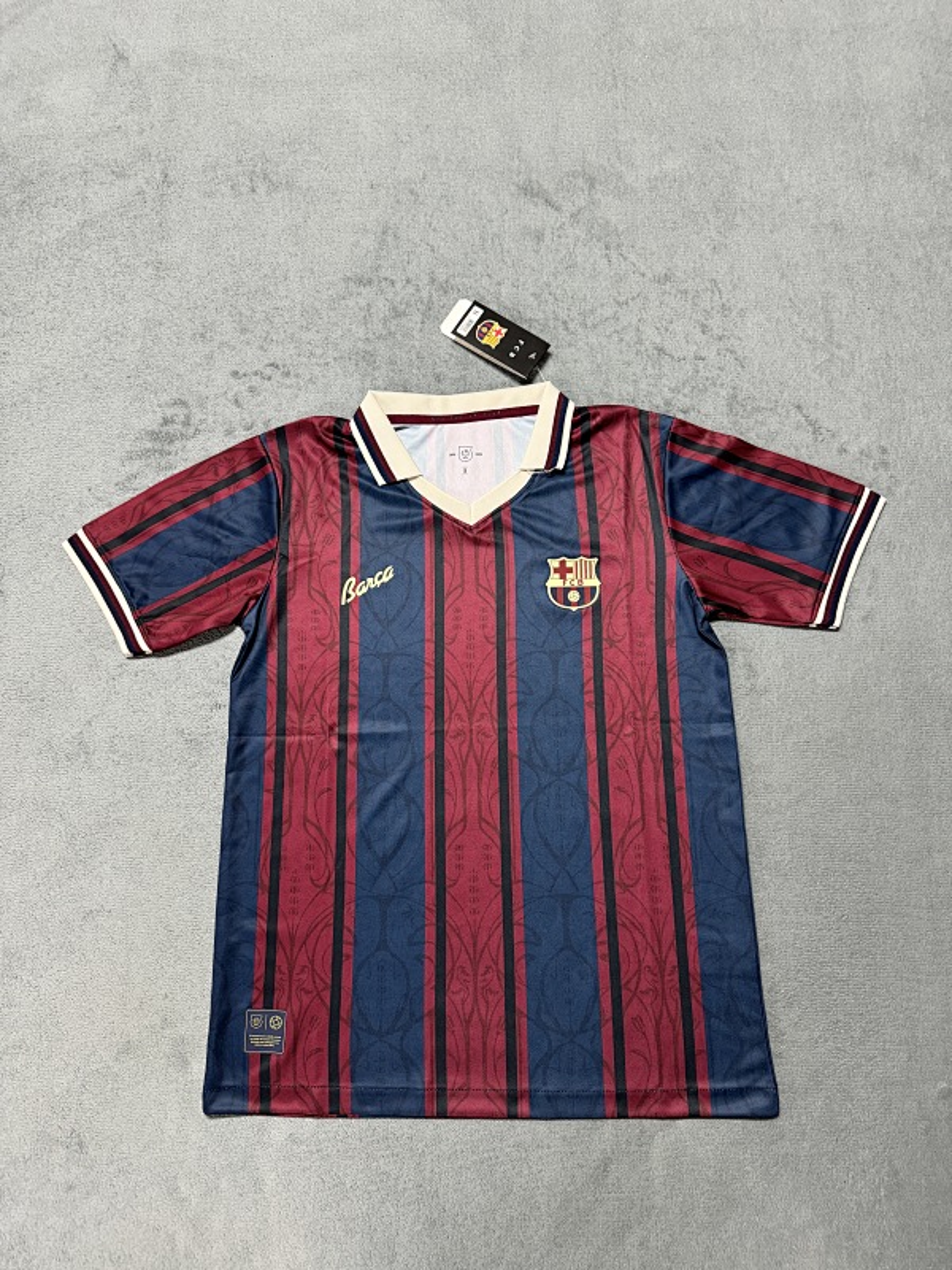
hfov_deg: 56.8
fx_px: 880
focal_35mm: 24
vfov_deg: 71.6
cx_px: 476
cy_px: 635
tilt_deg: -77.7
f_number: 1.78
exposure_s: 1/50
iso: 320
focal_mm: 6.76
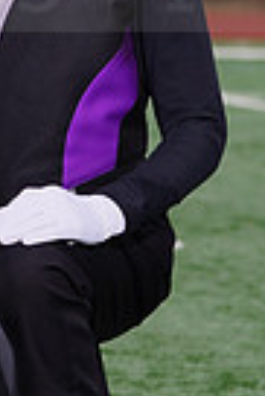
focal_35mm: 621
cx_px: -45
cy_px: -61
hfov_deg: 2.2
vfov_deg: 3.3
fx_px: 6839
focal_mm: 146
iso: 200
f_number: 6.3
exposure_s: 1/200
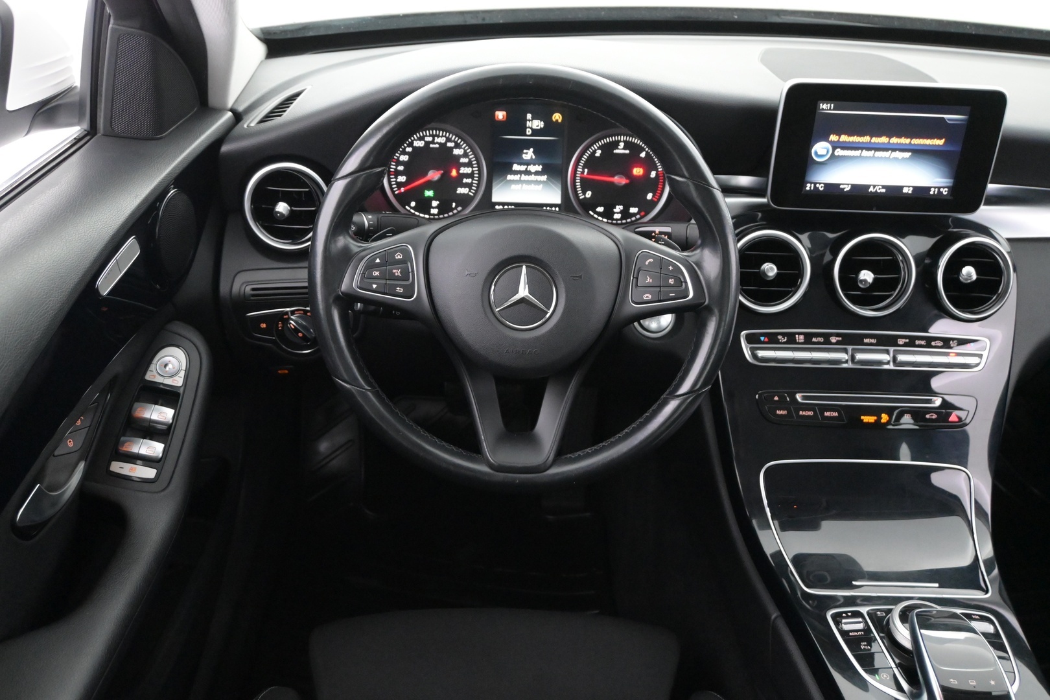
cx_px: 525
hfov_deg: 56.1
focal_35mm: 34
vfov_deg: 39.1
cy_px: 350
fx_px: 984
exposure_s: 1/40
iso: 5600
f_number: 4
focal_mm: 22.5
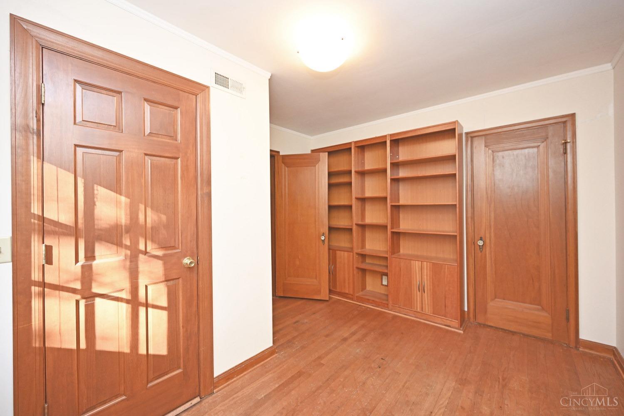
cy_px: 208
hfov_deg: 104.3
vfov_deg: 81.2
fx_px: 243
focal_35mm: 14
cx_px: 312
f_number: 4
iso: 800
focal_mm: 14
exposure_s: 1/60
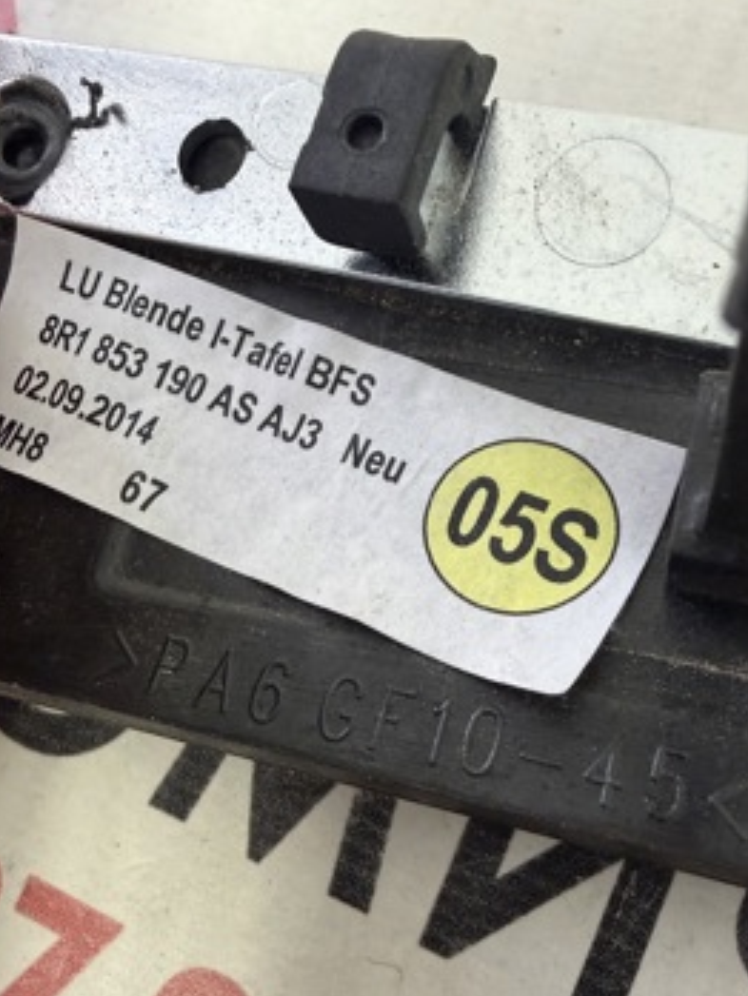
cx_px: 427
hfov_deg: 42.9
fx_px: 950
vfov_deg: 54.4
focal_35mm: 33
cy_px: 654
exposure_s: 1/50
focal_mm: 2.22
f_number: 2.2
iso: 250
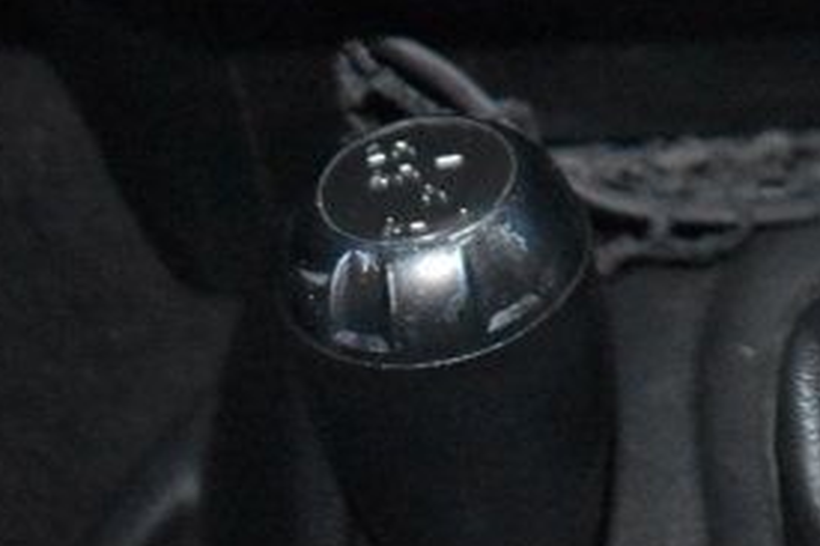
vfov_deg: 9.4
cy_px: -355
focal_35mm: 140
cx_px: 1124
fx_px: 3184
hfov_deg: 14.0
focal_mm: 25
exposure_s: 1/60
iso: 6400
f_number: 4
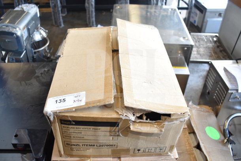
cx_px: 120
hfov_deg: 57.2
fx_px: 221
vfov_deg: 40.0
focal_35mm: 33
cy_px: 80
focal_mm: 22
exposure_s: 1/30
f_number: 3.8
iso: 320
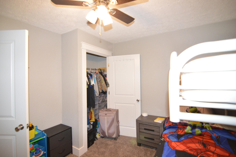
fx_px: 108
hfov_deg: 95.0
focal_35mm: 16
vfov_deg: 72.0
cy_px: 78
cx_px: 118
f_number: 2.8
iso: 800
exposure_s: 1/60
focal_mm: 11
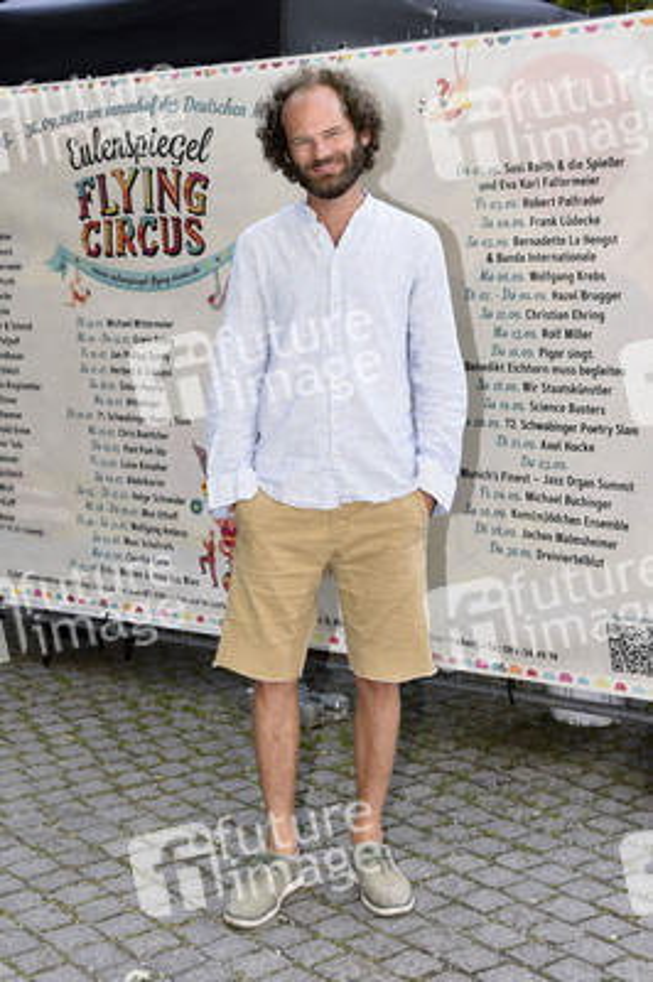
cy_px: 491
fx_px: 1090
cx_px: 326
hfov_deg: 33.3
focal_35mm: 40
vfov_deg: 48.5
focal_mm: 40
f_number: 8
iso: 800
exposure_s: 1/160
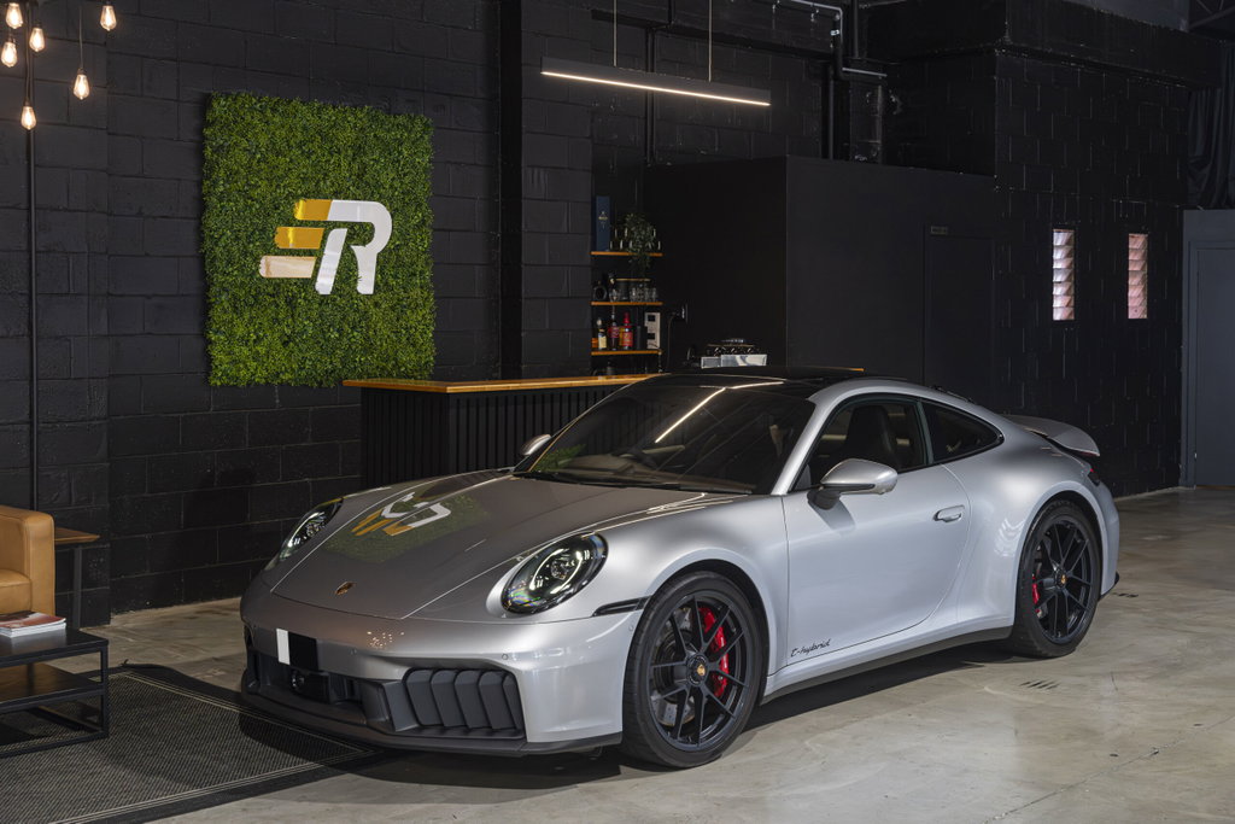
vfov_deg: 29.4
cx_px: 618
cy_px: 412
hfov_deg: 43.0
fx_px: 1568
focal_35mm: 46
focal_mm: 45.7
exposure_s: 1/50
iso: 8000
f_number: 5
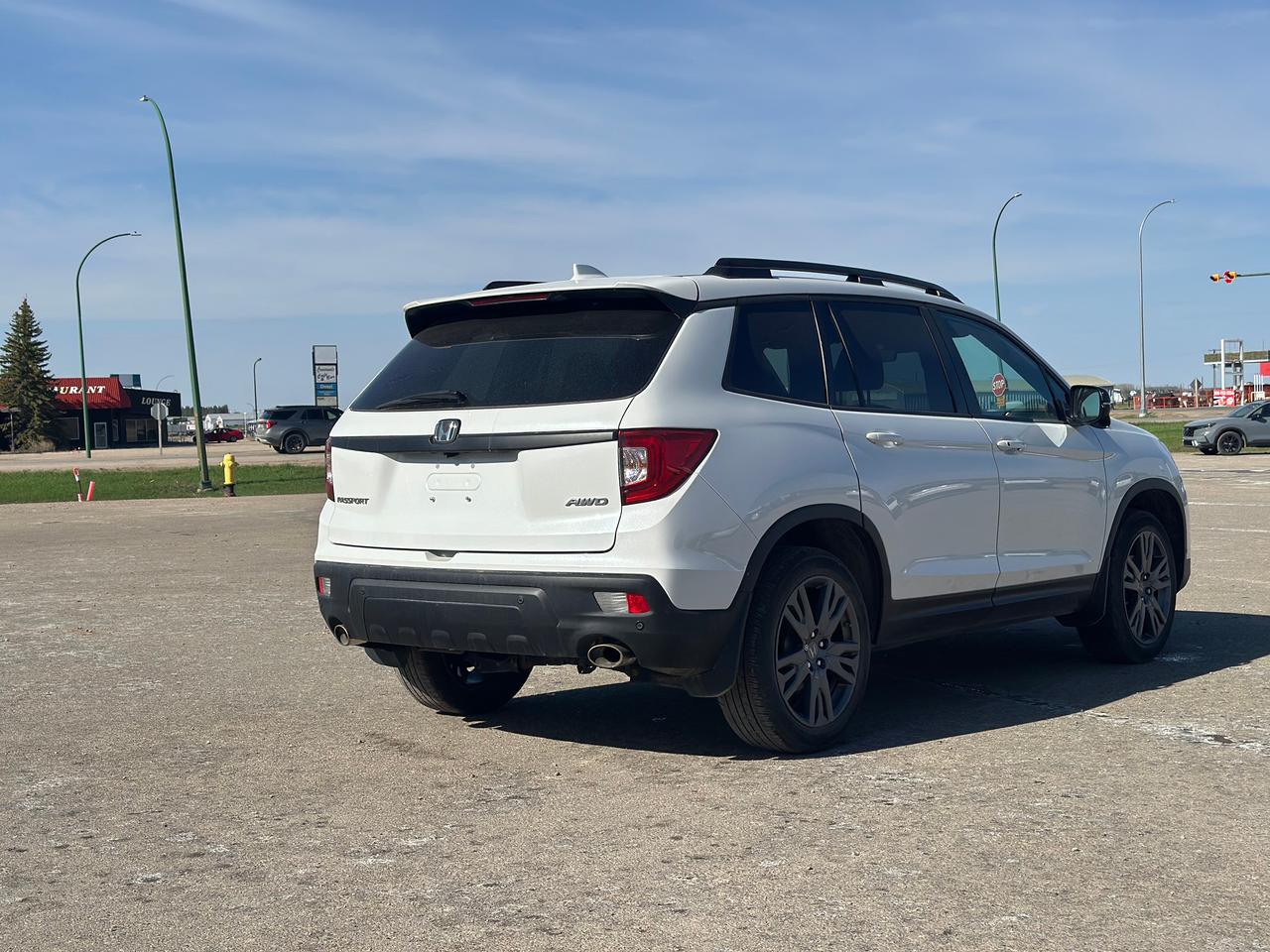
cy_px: 476
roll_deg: +1.2
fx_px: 1761
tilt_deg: -2.8
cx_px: 635
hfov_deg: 39.7
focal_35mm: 48
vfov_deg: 30.3
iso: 100
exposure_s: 1/8197
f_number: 1.78
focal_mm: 6.86
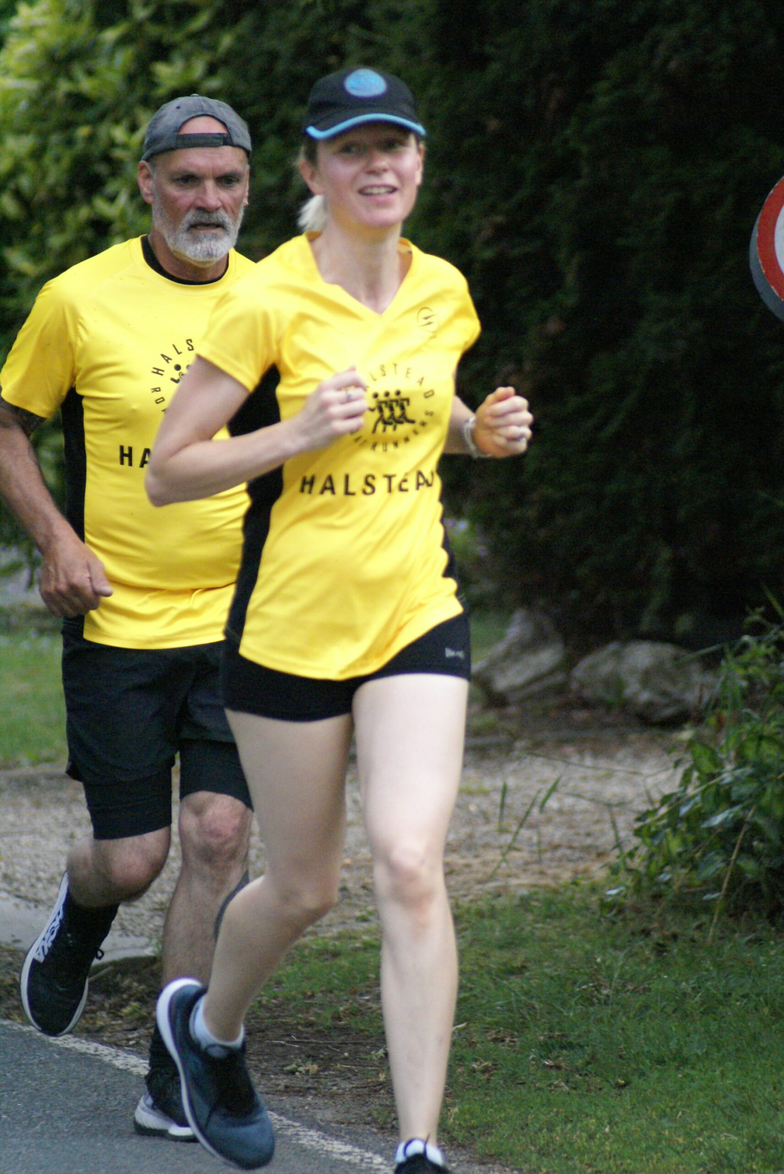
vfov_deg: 5.5
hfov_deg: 3.7
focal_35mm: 375
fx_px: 12228
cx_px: 392
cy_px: 587
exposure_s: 1/500
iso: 1600
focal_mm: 250
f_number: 5.6
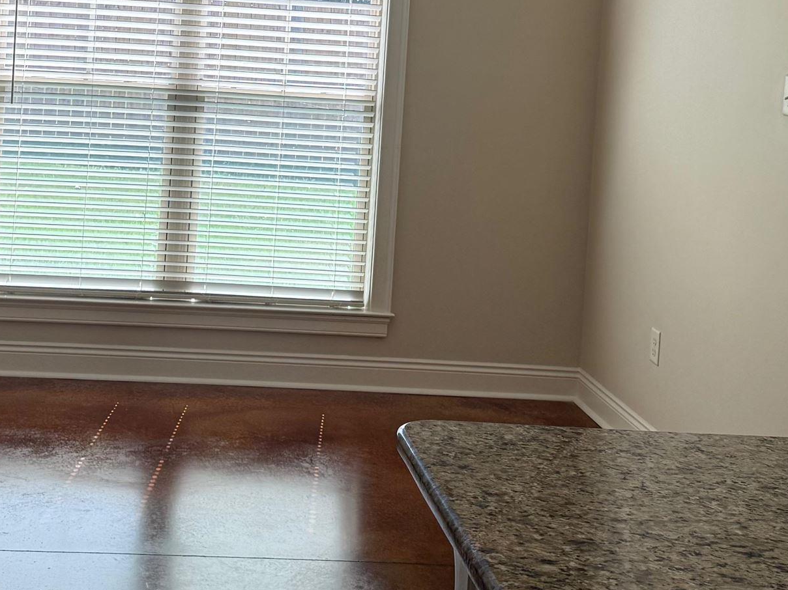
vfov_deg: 23.2
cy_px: 29
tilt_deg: -0.4
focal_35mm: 61
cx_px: 232
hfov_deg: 31.3
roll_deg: -4.2
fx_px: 1388
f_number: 1.78
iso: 64
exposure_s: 1/190
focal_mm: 6.76
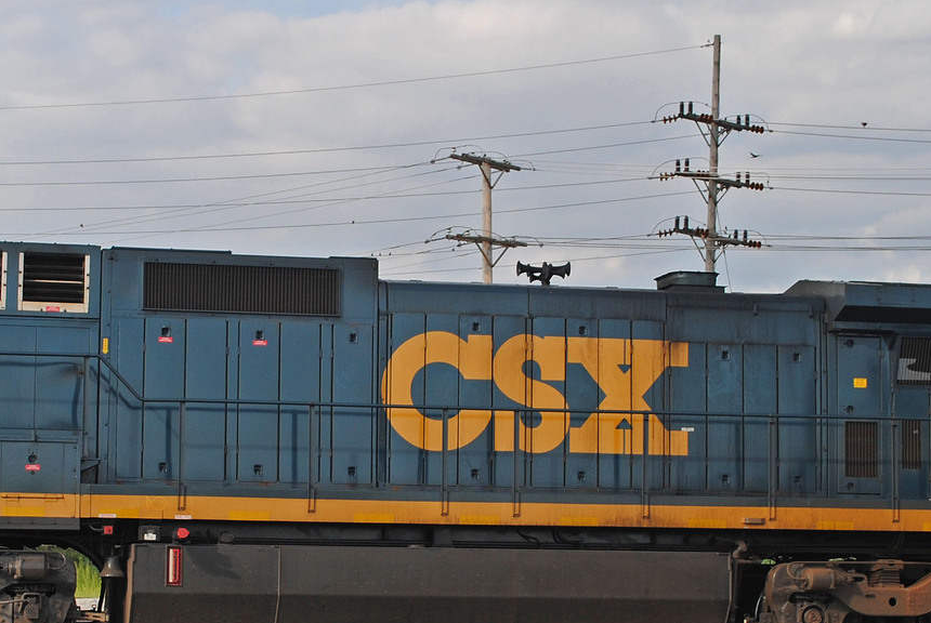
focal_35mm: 97
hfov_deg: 20.9
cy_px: 400
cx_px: 371
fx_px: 2515
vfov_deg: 14.1
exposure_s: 1/160
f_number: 6.3
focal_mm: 29
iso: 100
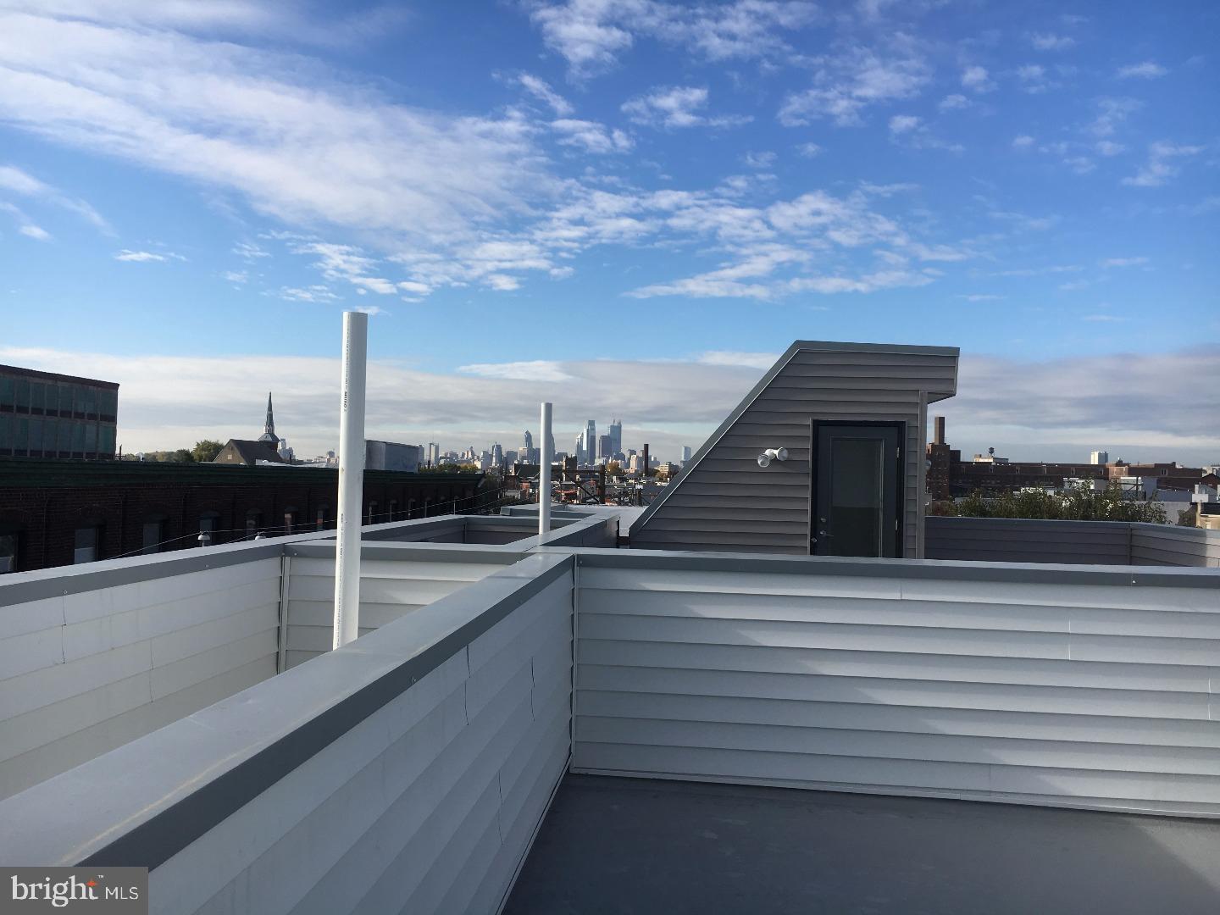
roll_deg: -1.0
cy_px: 458
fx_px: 1022
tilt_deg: +2.6
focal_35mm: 29
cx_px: 610
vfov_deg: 48.2
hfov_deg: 61.7
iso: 25
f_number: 2.2
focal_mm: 4.15
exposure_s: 1/1570
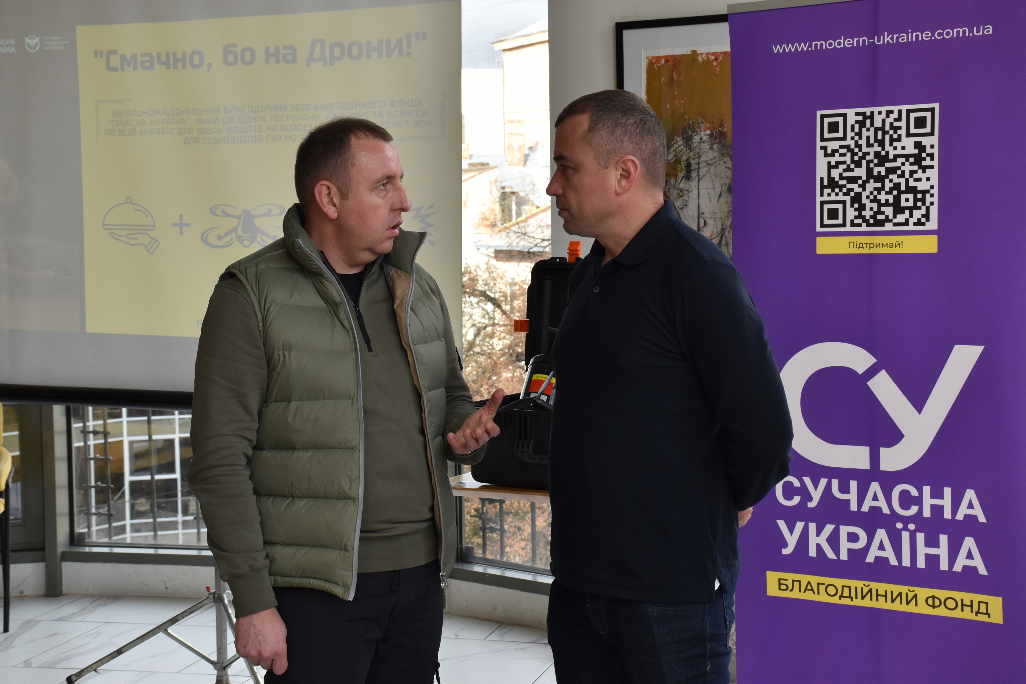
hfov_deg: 33.4
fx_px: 1710
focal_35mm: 60
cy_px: 342
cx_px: 513
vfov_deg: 22.6
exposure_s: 1/200
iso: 400
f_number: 7.1
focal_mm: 40
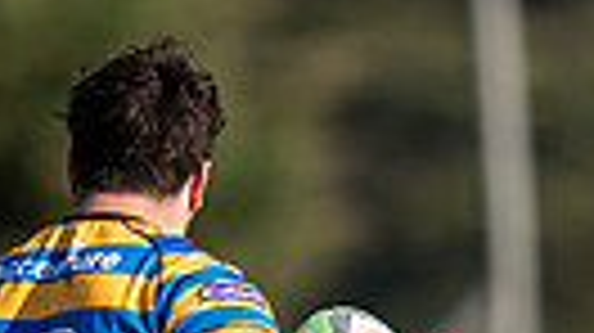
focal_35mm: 2945
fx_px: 46348
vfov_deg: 0.4
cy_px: 685
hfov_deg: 0.7
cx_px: -267
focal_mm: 400
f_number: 2.8
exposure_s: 1/1250
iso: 100
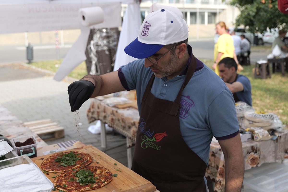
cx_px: 144
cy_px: 96
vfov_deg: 31.2
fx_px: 344
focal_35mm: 43
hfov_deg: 45.4
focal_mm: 43
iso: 200
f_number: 4
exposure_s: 1/1000
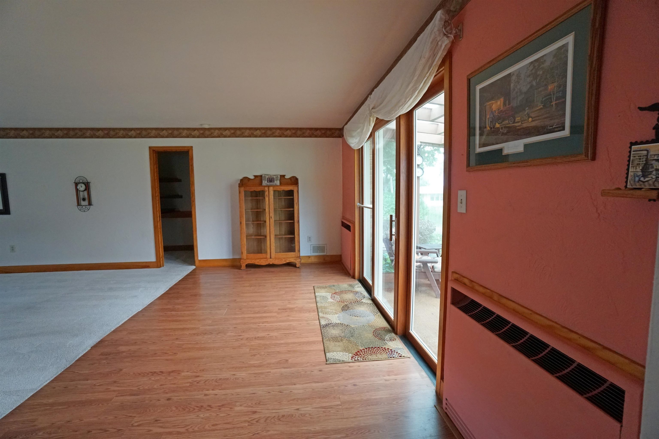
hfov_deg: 100.4
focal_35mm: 15
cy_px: 220
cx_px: 330
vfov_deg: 77.3
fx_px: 275
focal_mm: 10
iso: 2000
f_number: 4
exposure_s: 1/160
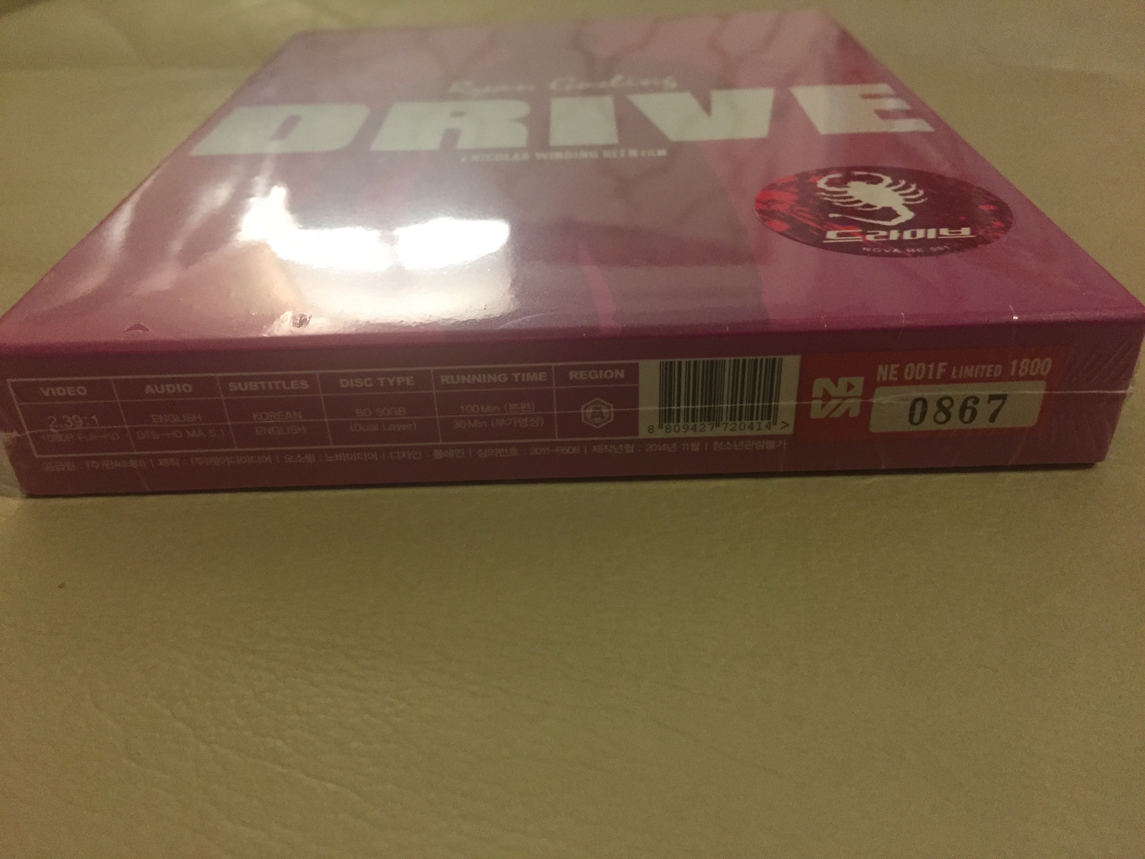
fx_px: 959
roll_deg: -0.4
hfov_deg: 61.7
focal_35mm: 29
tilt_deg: -34.2
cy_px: 430
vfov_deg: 48.2
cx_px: 572
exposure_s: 1/30
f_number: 2.2
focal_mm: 4.15
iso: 250
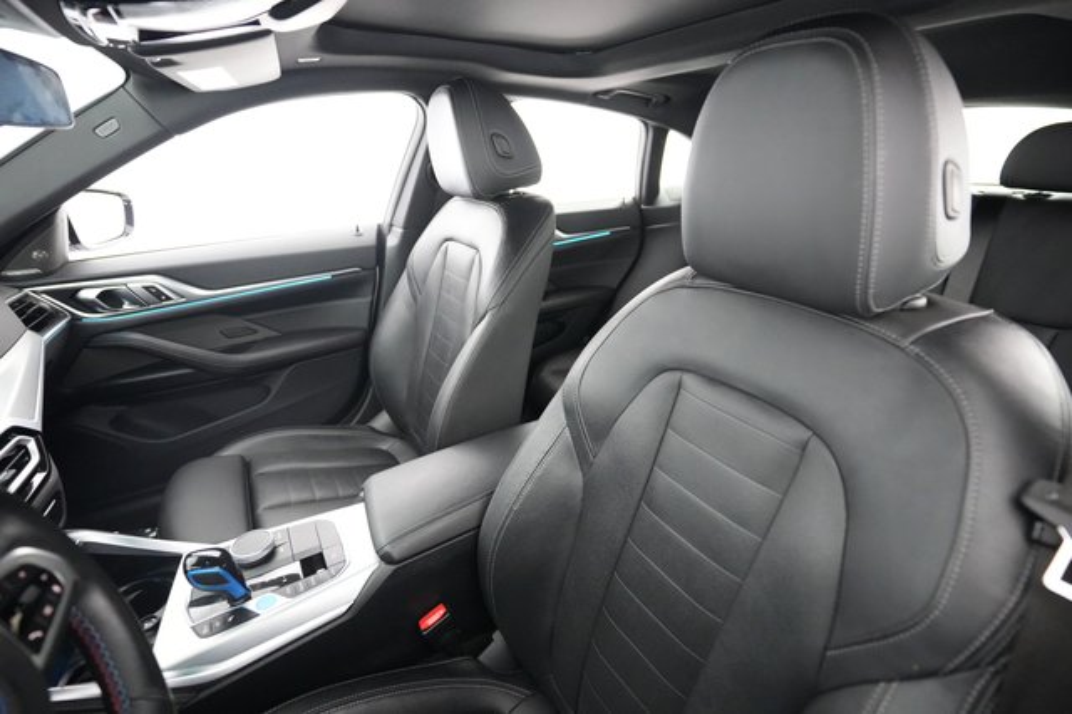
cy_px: 357
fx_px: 506
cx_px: 536
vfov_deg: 70.4
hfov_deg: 93.3
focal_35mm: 17
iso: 12800
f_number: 2.8
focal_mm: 17
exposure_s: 1/50
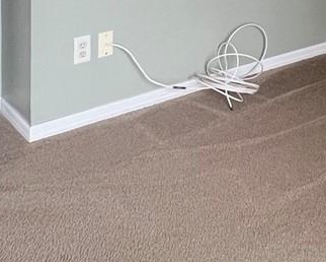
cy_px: -108
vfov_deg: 21.2
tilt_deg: -5.3
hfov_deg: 28.7
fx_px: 608
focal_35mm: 63
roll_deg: -2.7
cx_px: 301
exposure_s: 1/120
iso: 125
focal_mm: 1.57
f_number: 1.8
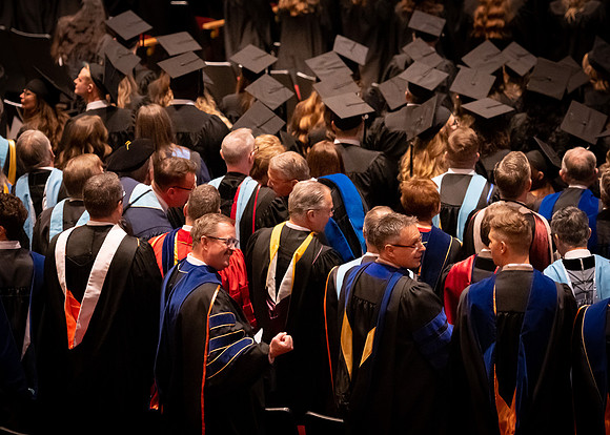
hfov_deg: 11.7
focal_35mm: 172
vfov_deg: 8.4
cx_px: 382
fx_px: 2978
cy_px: 127
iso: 6400
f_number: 2.8
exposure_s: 1/160
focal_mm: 116
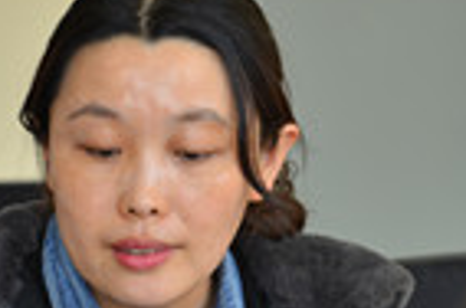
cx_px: 144
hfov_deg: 8.3
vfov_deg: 5.5
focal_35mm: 247
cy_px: 208
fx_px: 3190
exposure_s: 1/80
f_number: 4.5
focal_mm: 70
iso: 100
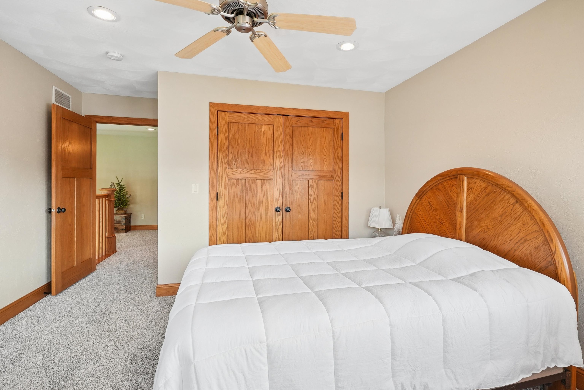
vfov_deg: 70.5
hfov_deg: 93.3
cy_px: 195
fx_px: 276
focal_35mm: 17
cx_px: 292
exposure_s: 1/50
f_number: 9
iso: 400
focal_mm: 17
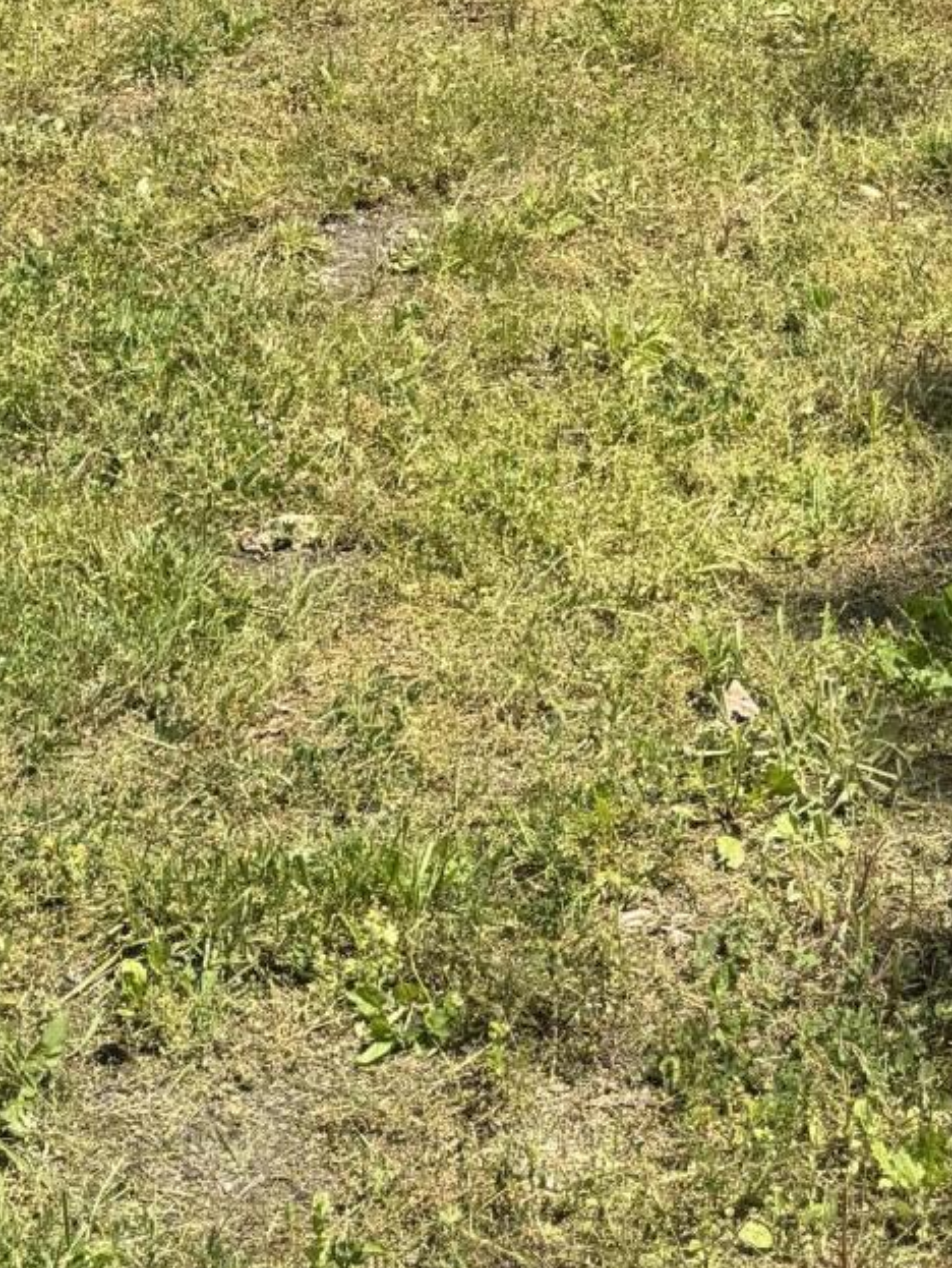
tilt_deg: -3.8
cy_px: -474
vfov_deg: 22.1
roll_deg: +1.5
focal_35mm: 77
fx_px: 2821
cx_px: 378
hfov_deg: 19.1
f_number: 1.78
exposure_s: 1/2252
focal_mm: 6.76
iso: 80
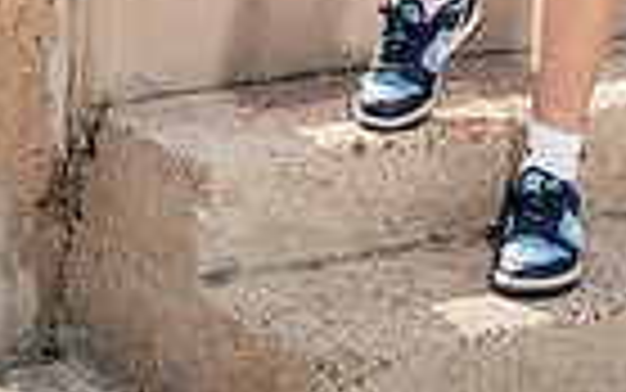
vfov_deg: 5.5
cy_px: -608
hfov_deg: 9.1
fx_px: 3943
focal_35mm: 231
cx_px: 405
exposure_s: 1/250
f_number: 8
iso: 250
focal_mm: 70
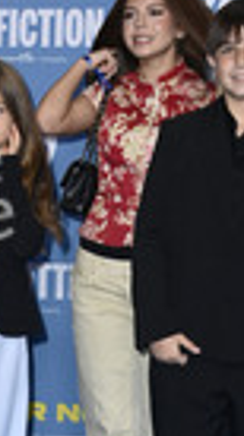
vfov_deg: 14.6
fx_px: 1690
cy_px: 379
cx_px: -57
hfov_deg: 8.2
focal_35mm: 146
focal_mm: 48
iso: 1250
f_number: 5.6
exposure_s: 1/250
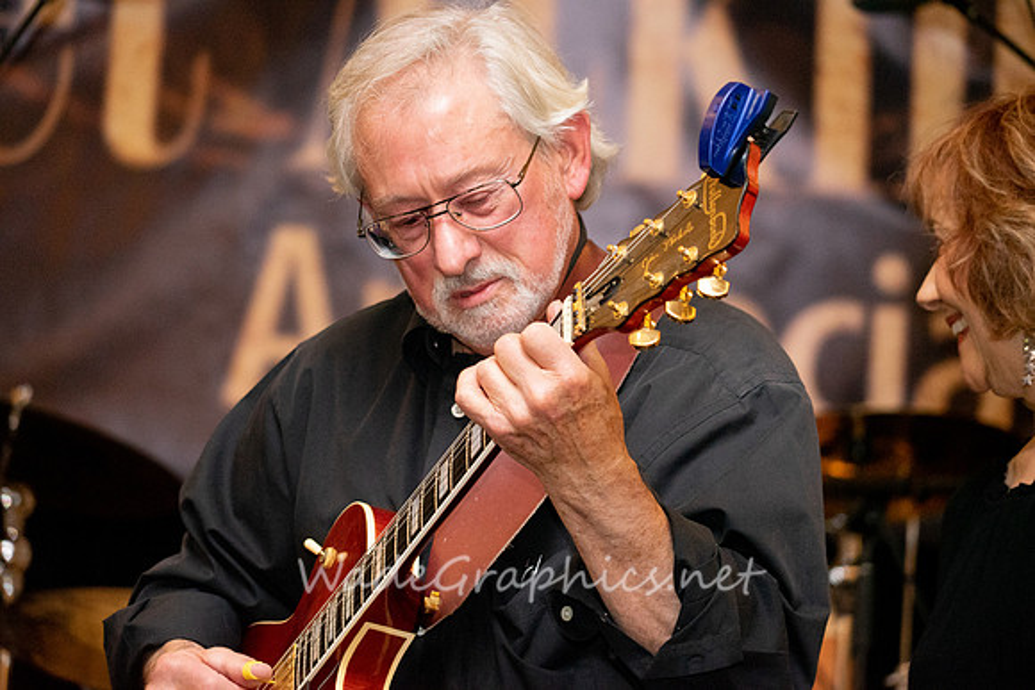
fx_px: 6901
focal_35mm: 240
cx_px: 518
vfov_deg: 5.7
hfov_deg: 8.6
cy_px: 345
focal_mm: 240
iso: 6400
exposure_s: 1/200
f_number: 6.3
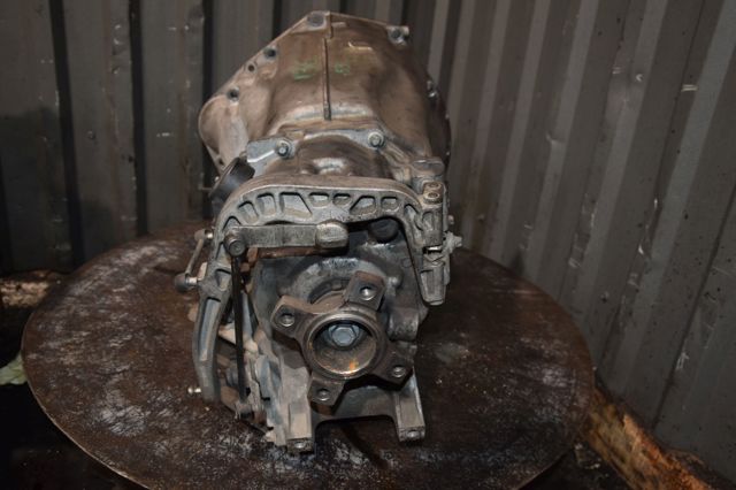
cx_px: 368
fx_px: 674
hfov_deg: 57.2
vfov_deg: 39.9
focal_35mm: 33
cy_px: 245
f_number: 5
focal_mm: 22
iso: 800
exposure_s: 1/60
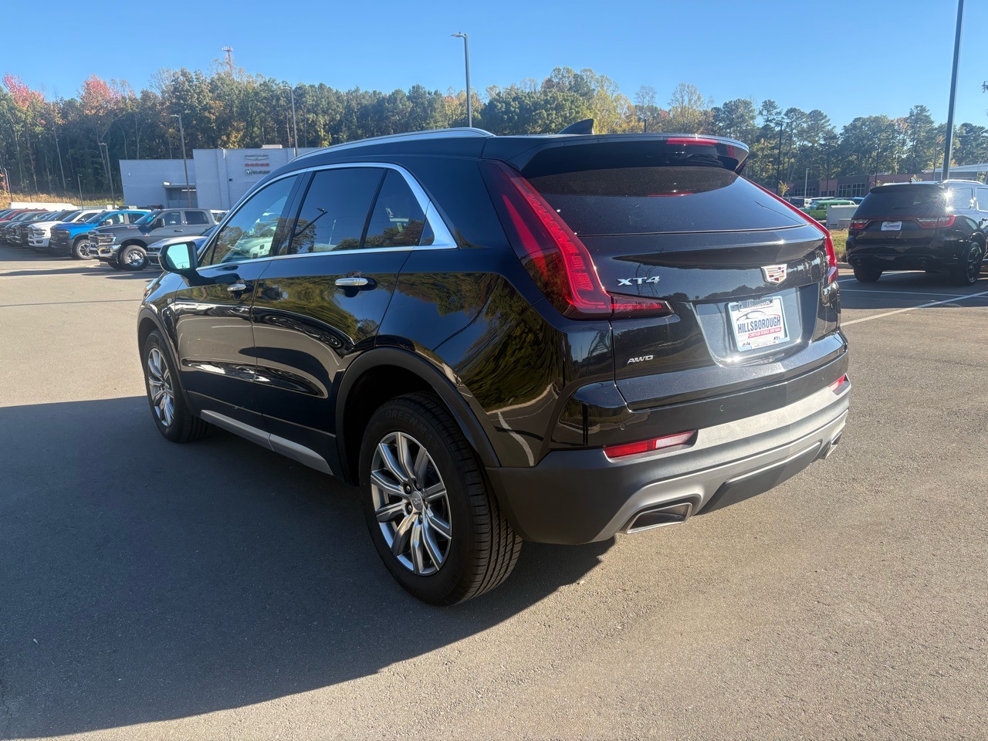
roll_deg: +1.4
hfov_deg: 67.3
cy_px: 370
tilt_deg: -12.6
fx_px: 742
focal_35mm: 26
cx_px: 494
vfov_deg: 53.1
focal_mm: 5.96
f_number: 1.6
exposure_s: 1/1016
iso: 64
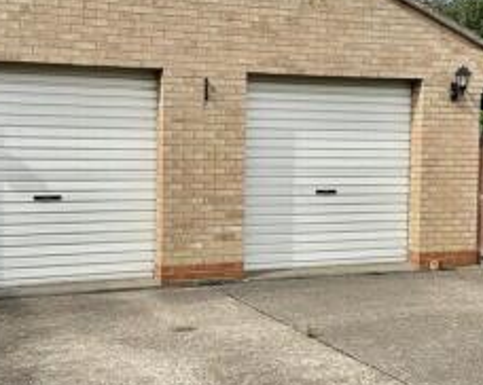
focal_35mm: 60
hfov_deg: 31.5
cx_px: 249
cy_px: 166
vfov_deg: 25.3
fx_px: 857
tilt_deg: -2.2
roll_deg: -1.2
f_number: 1.78
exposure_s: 1/4762
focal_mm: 6.86
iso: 80
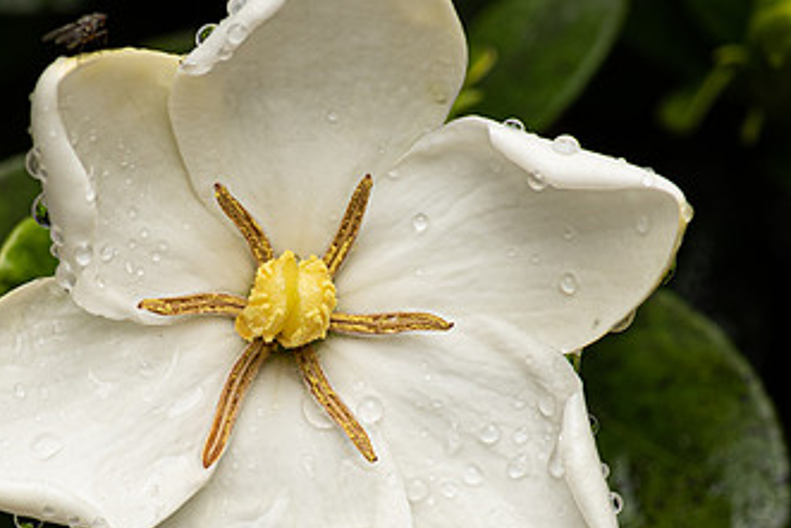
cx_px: 299
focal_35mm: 270
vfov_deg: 5.1
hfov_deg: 7.6
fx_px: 5935
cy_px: 434
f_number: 13
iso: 100
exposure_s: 1/40
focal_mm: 105
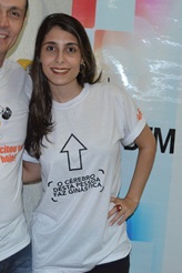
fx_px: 455
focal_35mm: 60
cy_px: 116
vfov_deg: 33.3
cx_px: 98
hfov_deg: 22.6
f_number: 4
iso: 3200
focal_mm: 22
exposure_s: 1/60
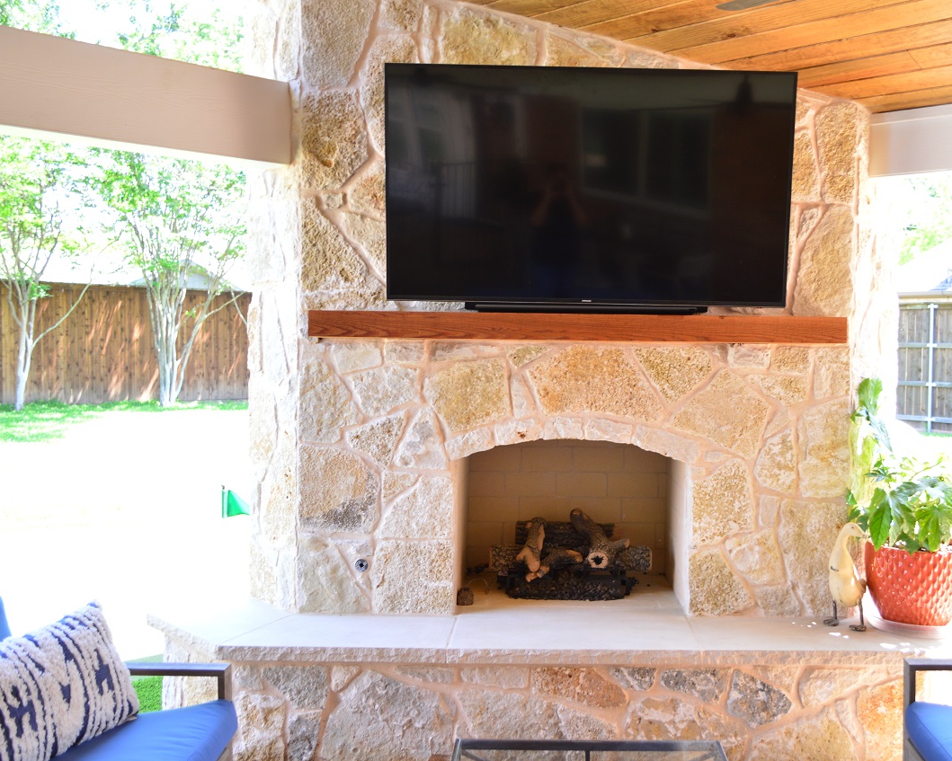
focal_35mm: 38
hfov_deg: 47.7
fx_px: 1071
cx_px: 568
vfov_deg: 39.2
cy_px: 374
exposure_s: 1/30
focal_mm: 22
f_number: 3.8
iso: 140
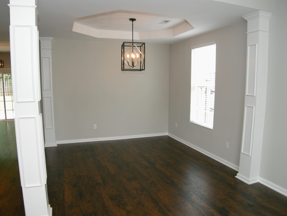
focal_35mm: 40
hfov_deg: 46.8
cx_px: 144
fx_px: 332
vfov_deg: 36.0
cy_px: 108
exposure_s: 1/30
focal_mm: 8.5
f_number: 2.9
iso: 148
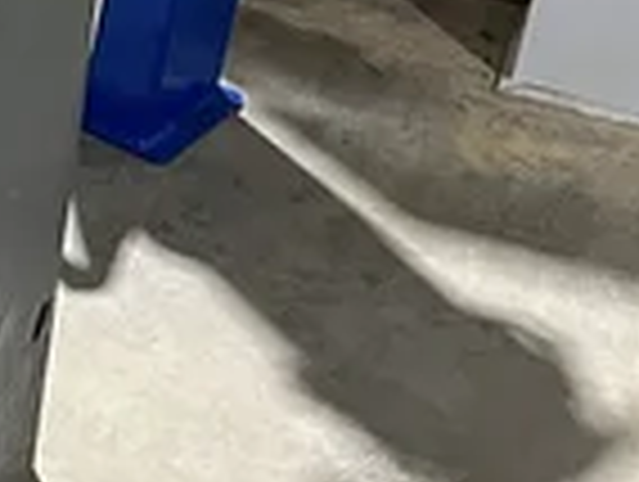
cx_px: -976
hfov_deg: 11.4
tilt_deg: -31.0
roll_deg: +3.5
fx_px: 2533
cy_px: -169
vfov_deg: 10.6
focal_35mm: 137
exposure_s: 1/60
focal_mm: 5.1
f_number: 1.6
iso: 320
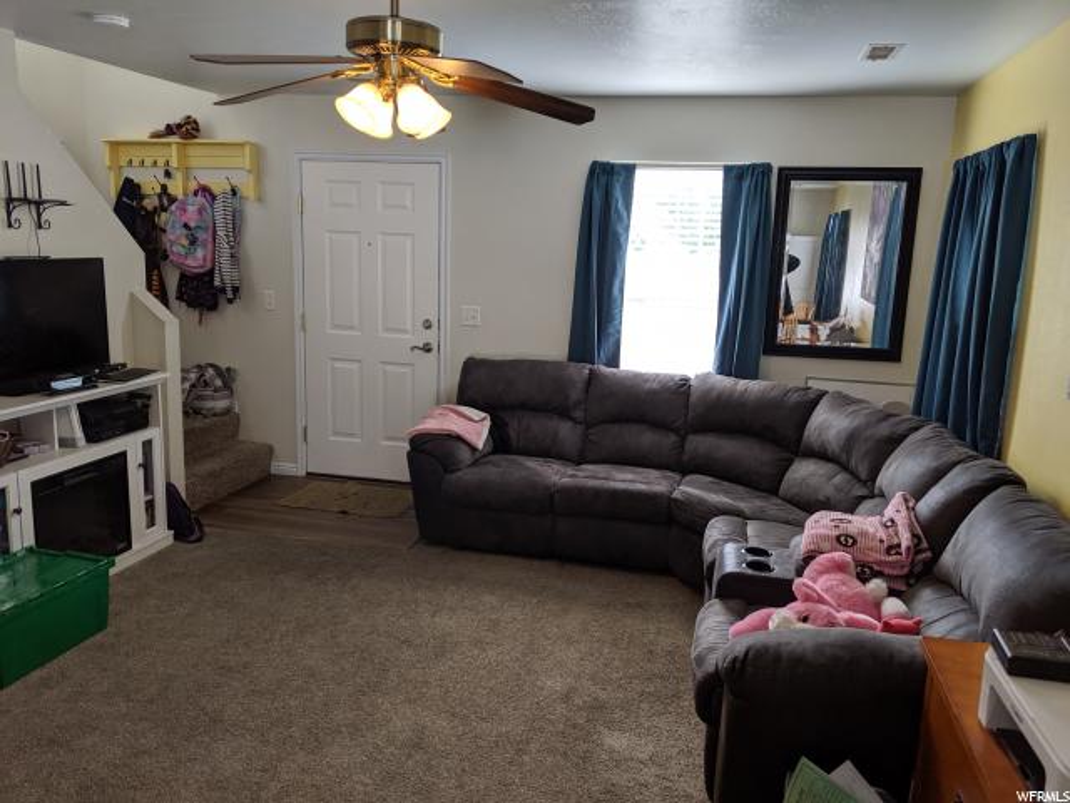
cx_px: 535
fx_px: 835
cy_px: 402
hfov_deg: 65.3
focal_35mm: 27
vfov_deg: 51.4
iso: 78
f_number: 1.8
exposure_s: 1/125
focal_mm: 4.44
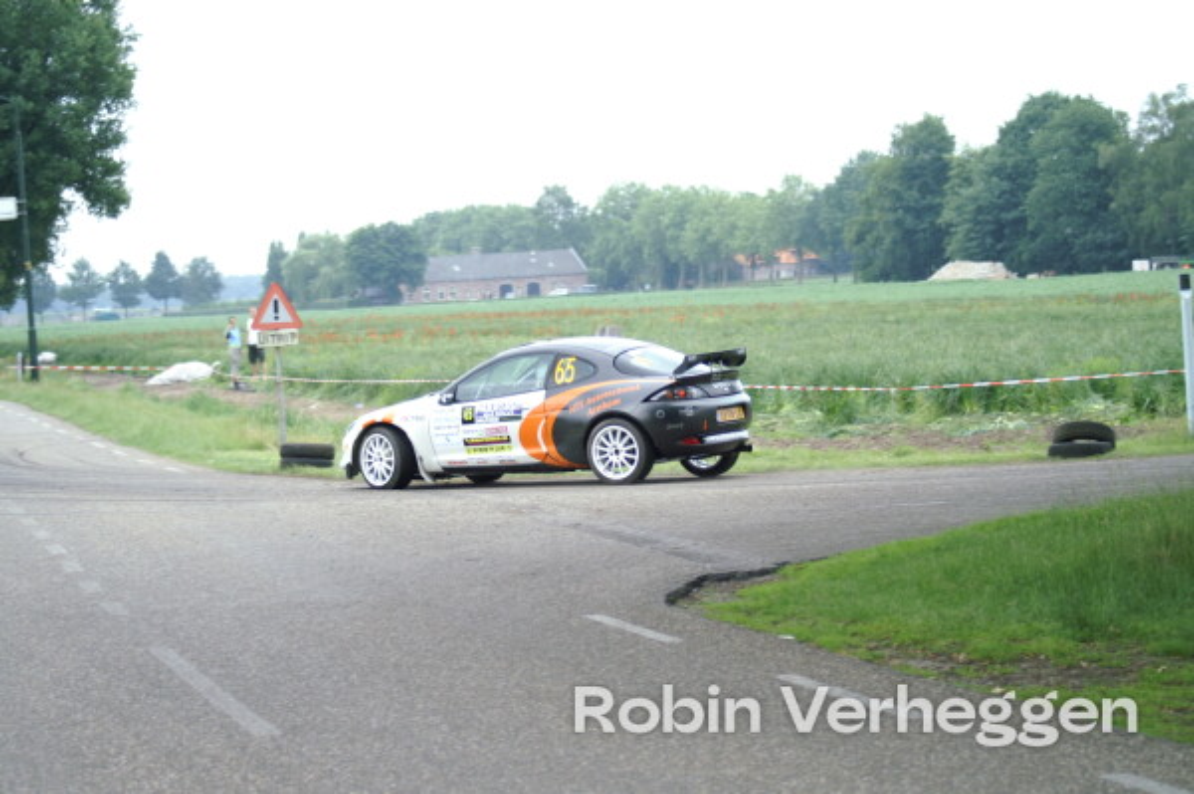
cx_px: 597
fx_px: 3728
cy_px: 397
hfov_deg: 18.2
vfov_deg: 12.2
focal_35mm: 112
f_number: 4.5
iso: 250
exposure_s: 1/320
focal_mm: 75
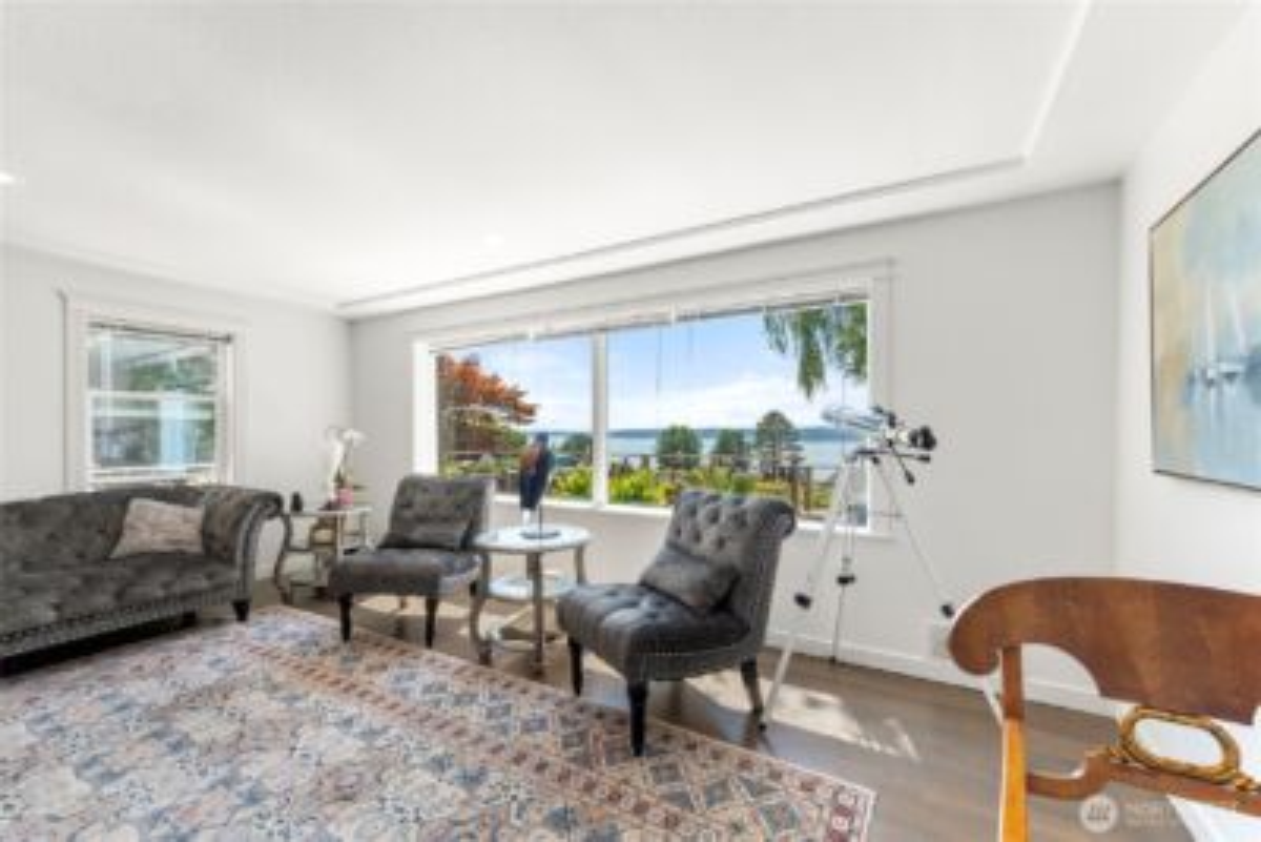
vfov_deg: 81.3
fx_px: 491
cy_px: 421
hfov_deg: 104.2
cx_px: 630
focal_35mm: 14
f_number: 7.1
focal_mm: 14
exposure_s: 1/2500
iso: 800
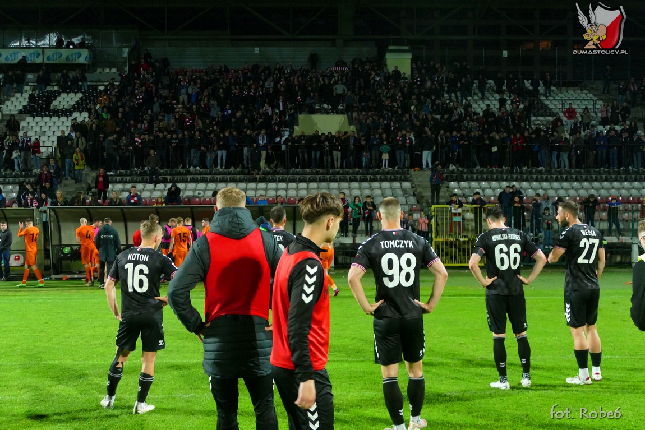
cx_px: 322
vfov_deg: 29.3
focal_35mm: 46
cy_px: 215
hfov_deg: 42.7
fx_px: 824
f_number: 3.2
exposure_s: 1/250
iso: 1600
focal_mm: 16.74
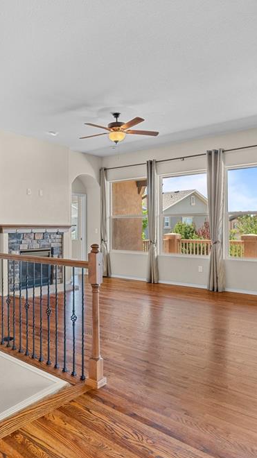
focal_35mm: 27
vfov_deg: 70.7
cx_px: 48
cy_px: 231
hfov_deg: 41.5
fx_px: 322
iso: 1250
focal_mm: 10.9
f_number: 8
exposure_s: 1
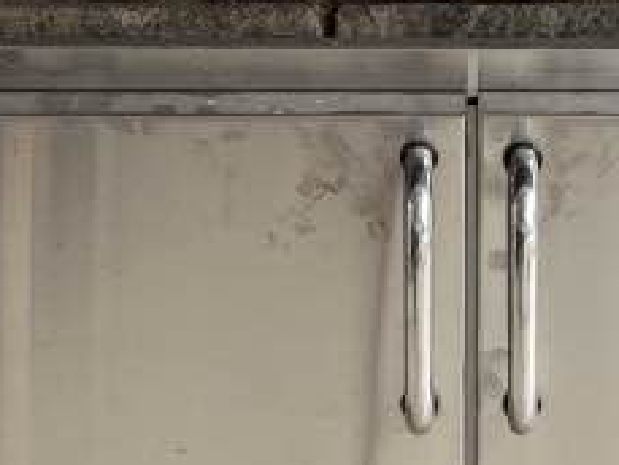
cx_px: 576
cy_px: -11
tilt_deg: -21.1
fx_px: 2433
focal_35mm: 136
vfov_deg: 10.8
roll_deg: +0.6
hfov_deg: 14.3
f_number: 1.6
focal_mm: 5.1
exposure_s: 1/121
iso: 64
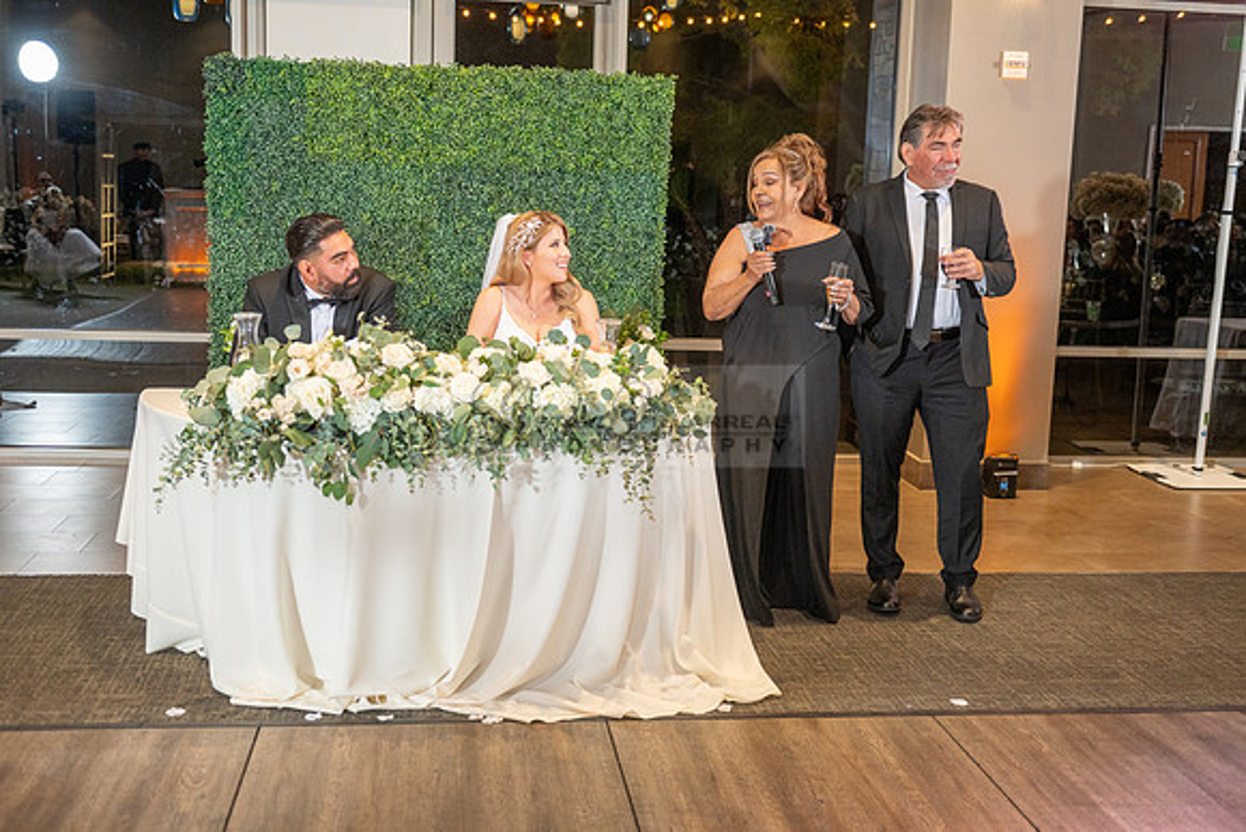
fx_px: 1385
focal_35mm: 40
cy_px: 416
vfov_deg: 33.4
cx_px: 623
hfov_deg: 48.4
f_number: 3.5
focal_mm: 40
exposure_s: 1/160
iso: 800
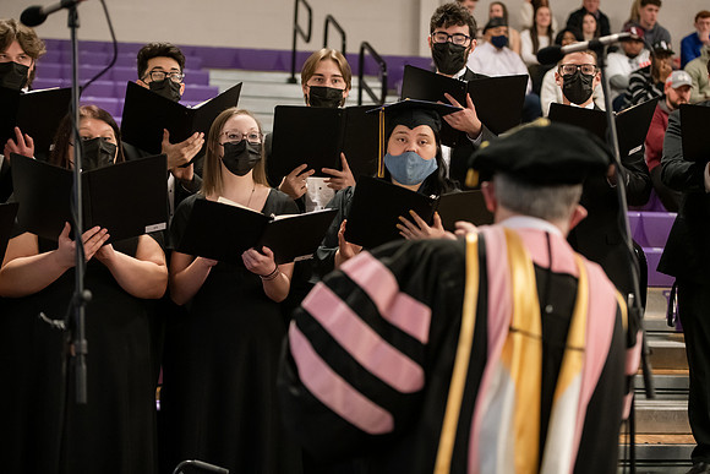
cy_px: 237
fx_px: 1618
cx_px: 355
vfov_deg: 16.7
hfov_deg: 24.8
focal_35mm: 82
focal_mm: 82
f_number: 3.2
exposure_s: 1/200
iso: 3200
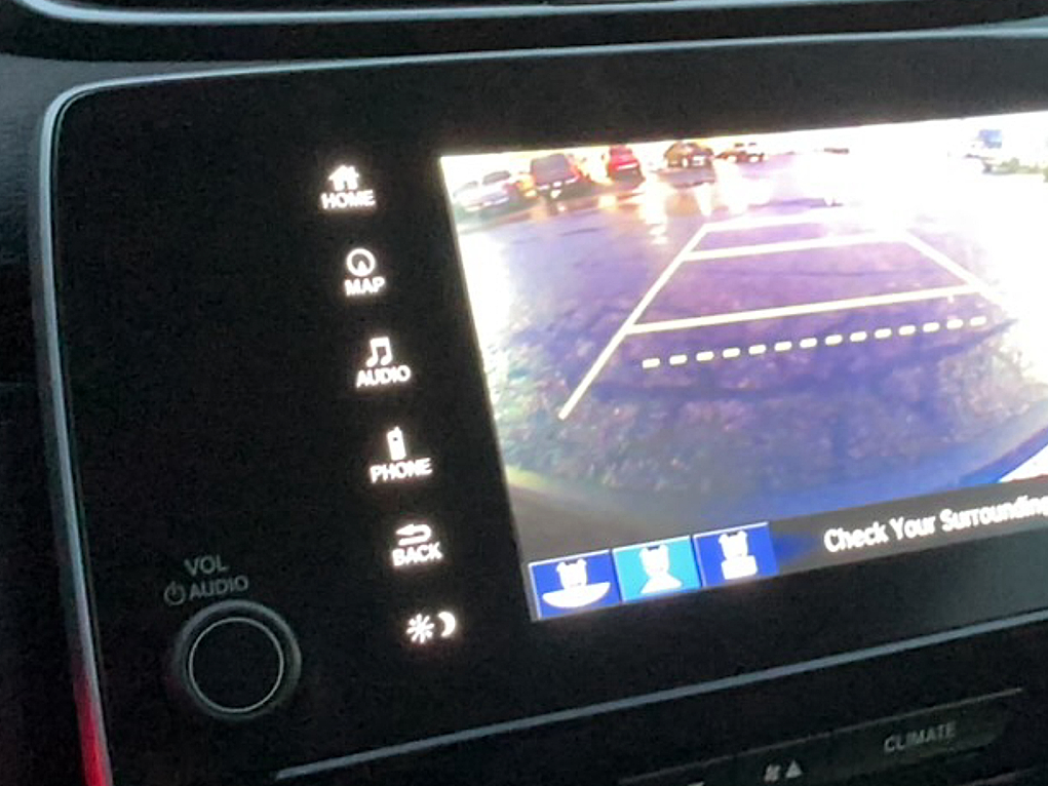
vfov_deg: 30.9
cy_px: 415
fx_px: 1423
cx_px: 564
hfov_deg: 40.4
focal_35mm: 47
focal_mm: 3
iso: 500
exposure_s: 1/40
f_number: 1.8
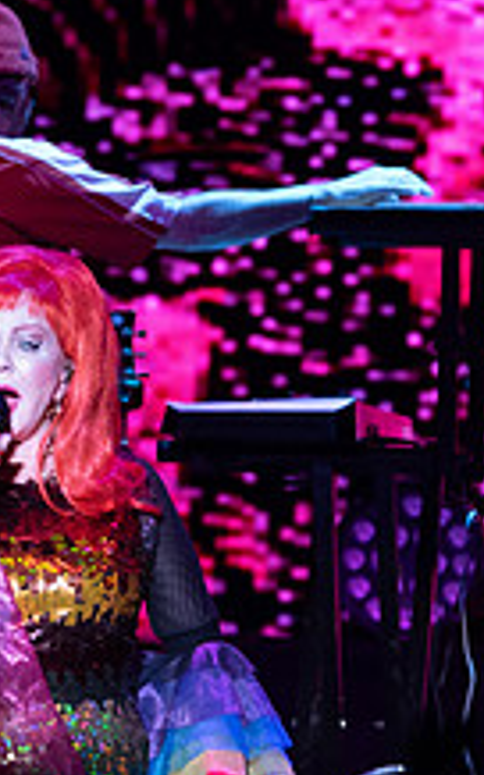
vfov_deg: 1.7
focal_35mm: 1251
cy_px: 153
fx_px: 26437
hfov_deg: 1.0
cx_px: -4
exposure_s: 1/160
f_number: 5.6
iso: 2500
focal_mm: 360
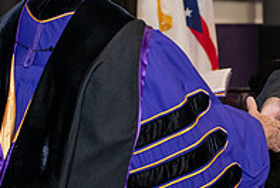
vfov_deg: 6.7
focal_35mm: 206
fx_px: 1605
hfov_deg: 9.9
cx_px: 303
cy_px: 16
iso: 2500
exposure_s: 1/200
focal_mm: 70
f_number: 5.6
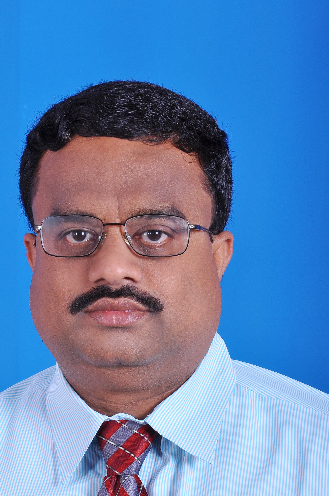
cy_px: 330
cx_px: 110
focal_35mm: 185
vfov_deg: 11.1
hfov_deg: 7.4
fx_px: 2543
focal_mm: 90
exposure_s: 1/200
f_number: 13
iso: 200
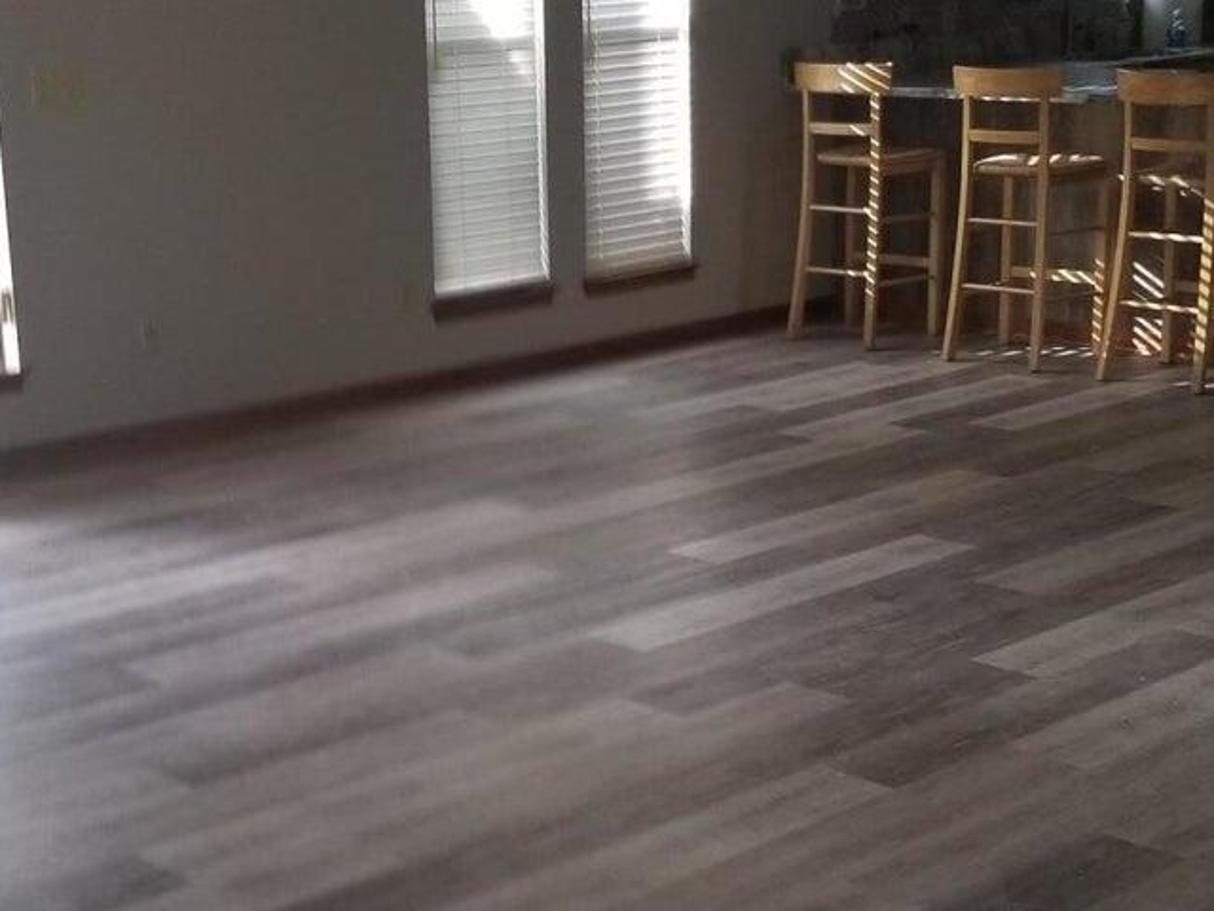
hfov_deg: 29.6
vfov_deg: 22.6
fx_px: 2280
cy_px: 440
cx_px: 391
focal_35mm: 65
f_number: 1.7
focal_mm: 4.3
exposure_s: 1/120
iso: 80
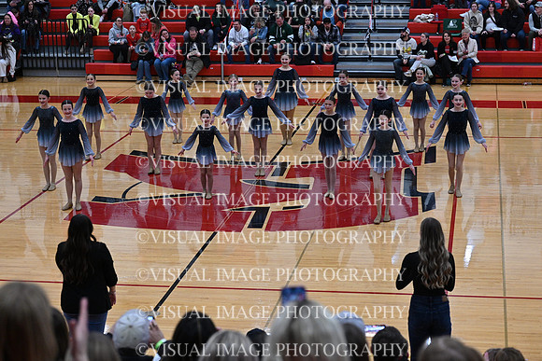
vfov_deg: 16.7
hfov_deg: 24.8
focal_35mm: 82
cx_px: 271
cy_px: 180
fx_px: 1235
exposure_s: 1/400
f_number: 4
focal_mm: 82
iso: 4000
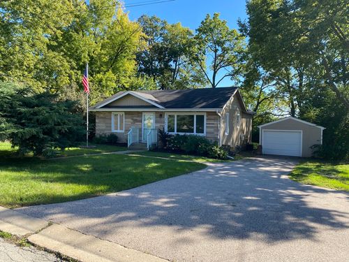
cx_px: 174
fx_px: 262
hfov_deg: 67.3
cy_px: 131
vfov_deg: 53.1
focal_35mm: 26
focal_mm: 4.25
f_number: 1.8
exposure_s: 1/799
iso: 32
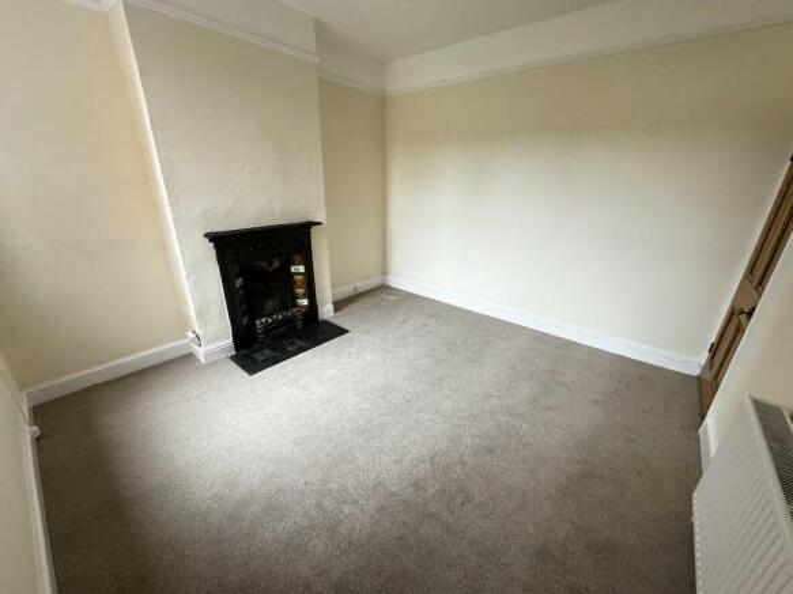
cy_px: 297
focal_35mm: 14
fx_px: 321
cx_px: 396
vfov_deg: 85.7
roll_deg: -0.8
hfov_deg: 102.1
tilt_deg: -20.4
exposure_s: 1/97
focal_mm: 2.22
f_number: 2.2
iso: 320
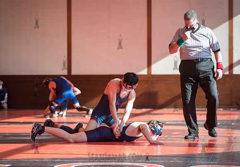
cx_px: 121
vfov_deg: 9.3
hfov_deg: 13.4
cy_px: 98
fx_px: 1020
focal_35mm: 151
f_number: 4
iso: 400
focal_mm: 125
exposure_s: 1/400
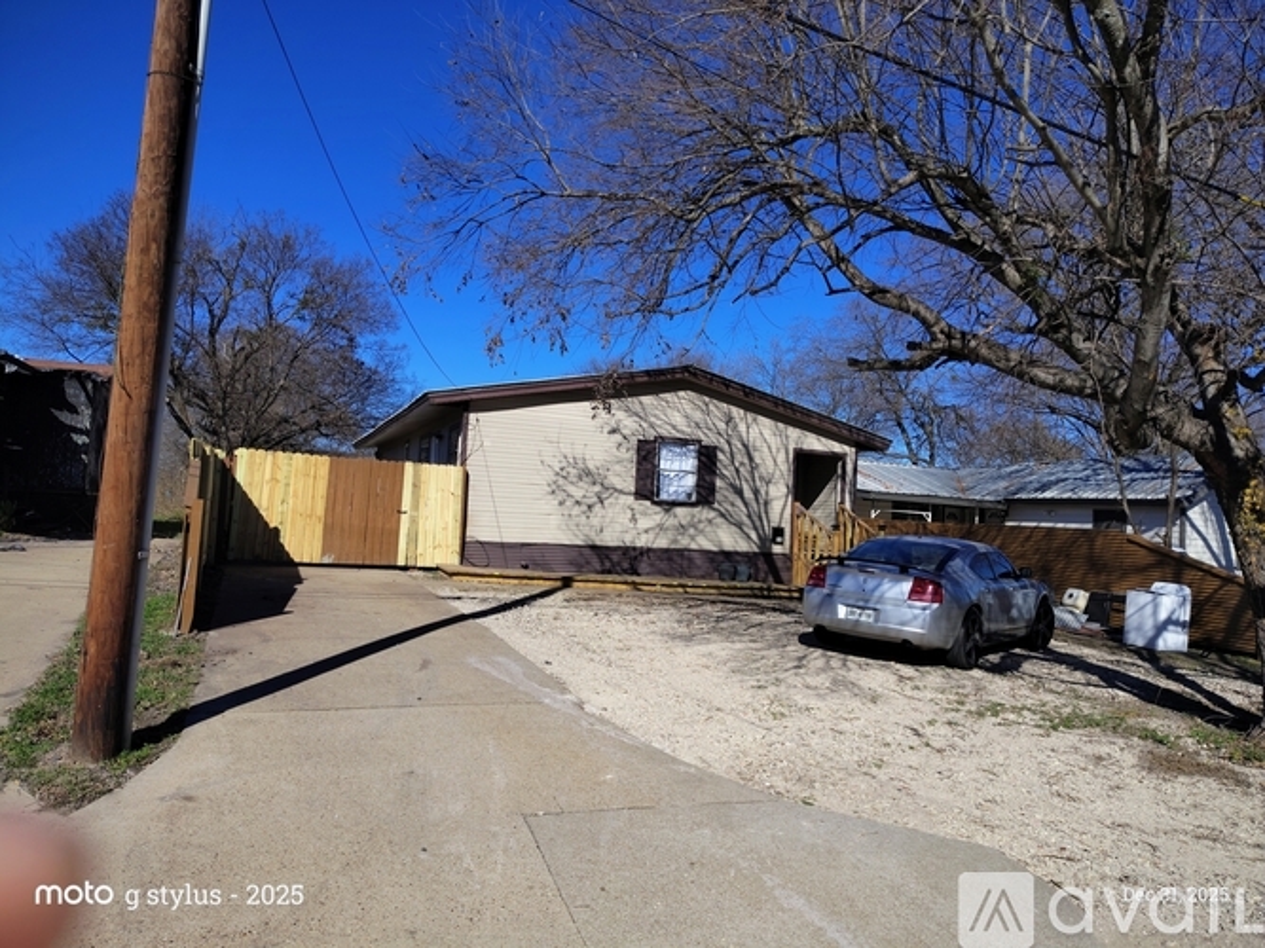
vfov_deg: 56.8
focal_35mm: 24
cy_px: 474
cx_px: 632
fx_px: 877
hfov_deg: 71.6
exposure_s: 1/2974
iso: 101
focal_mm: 5.56
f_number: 1.8
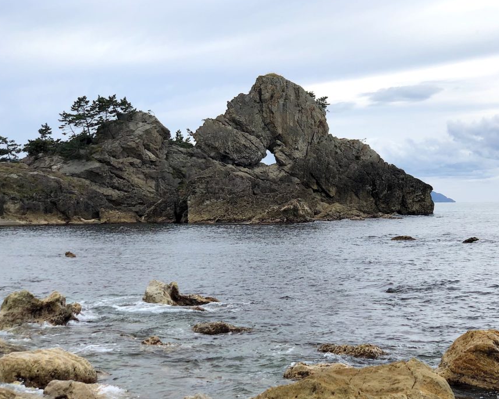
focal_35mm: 71
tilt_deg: -1.4
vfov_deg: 21.5
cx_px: 266
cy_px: 237
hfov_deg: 26.8
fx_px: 1048
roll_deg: +0.5
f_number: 2.4
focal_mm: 6
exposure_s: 1/774
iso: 16
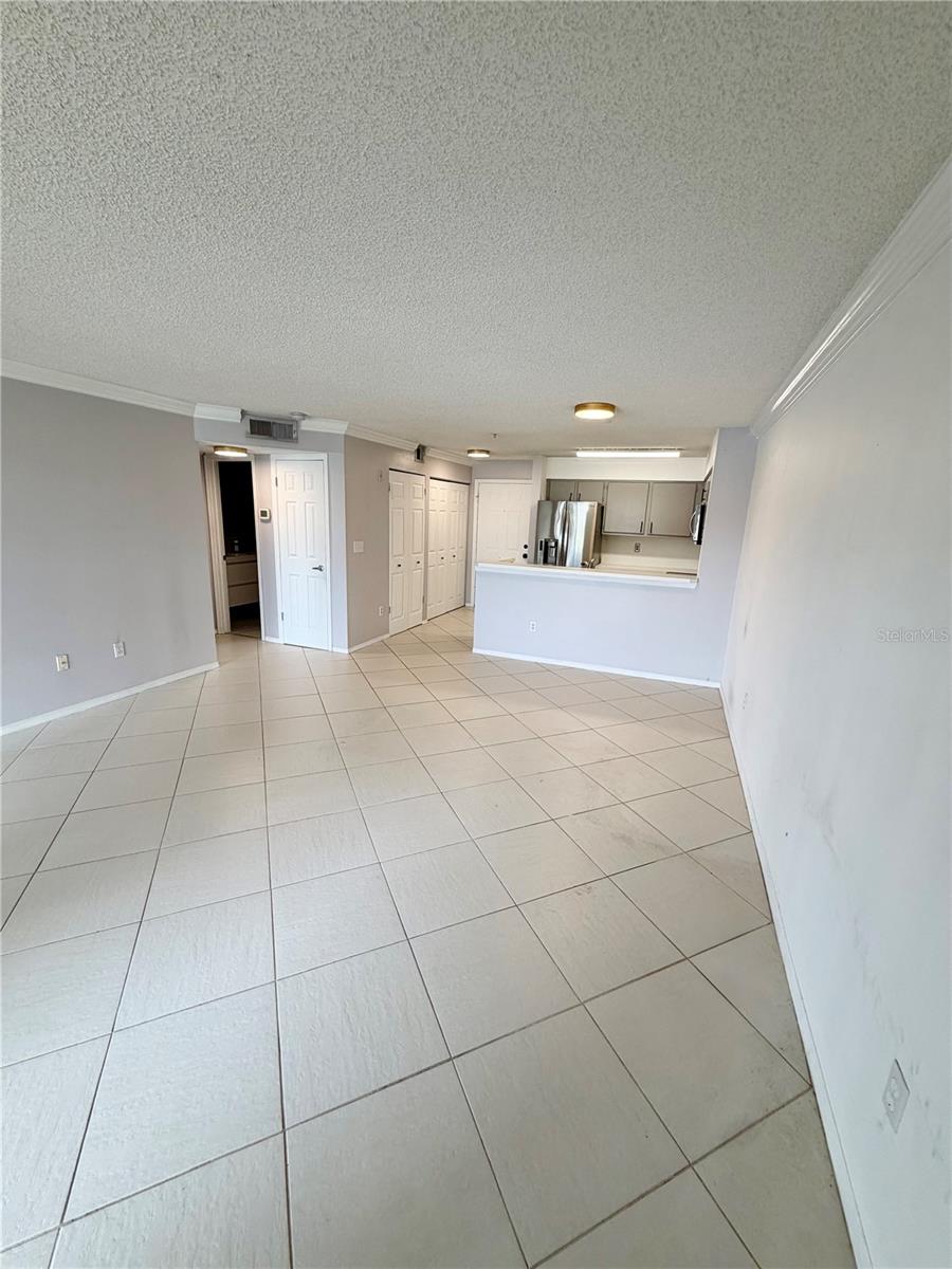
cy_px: 634
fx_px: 513
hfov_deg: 85.7
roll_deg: -1.6
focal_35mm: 14
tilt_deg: -13.5
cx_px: 476
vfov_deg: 102.1
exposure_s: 1/120
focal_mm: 2.22
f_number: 2.2
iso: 100
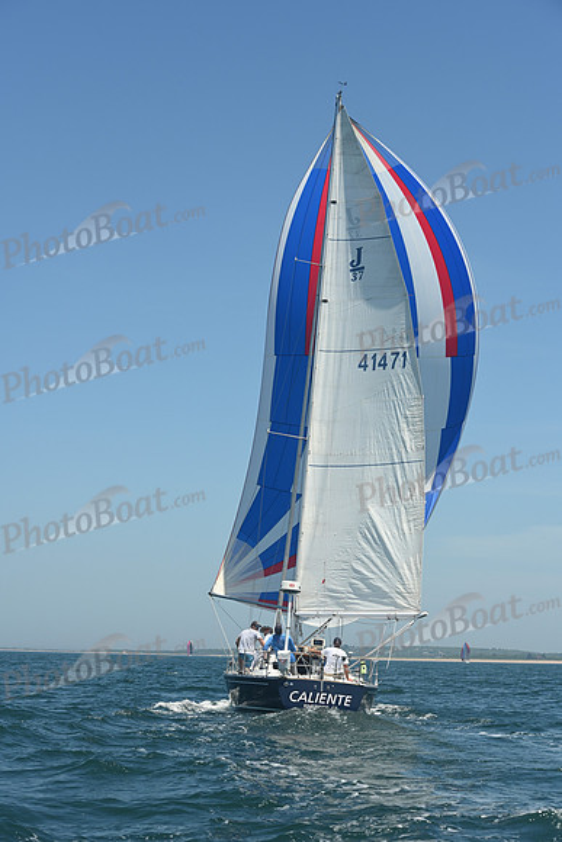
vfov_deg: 28.8
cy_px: 421
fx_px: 1638
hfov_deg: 19.5
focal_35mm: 70
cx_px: 281
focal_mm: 70
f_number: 8
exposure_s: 1/1000
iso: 320
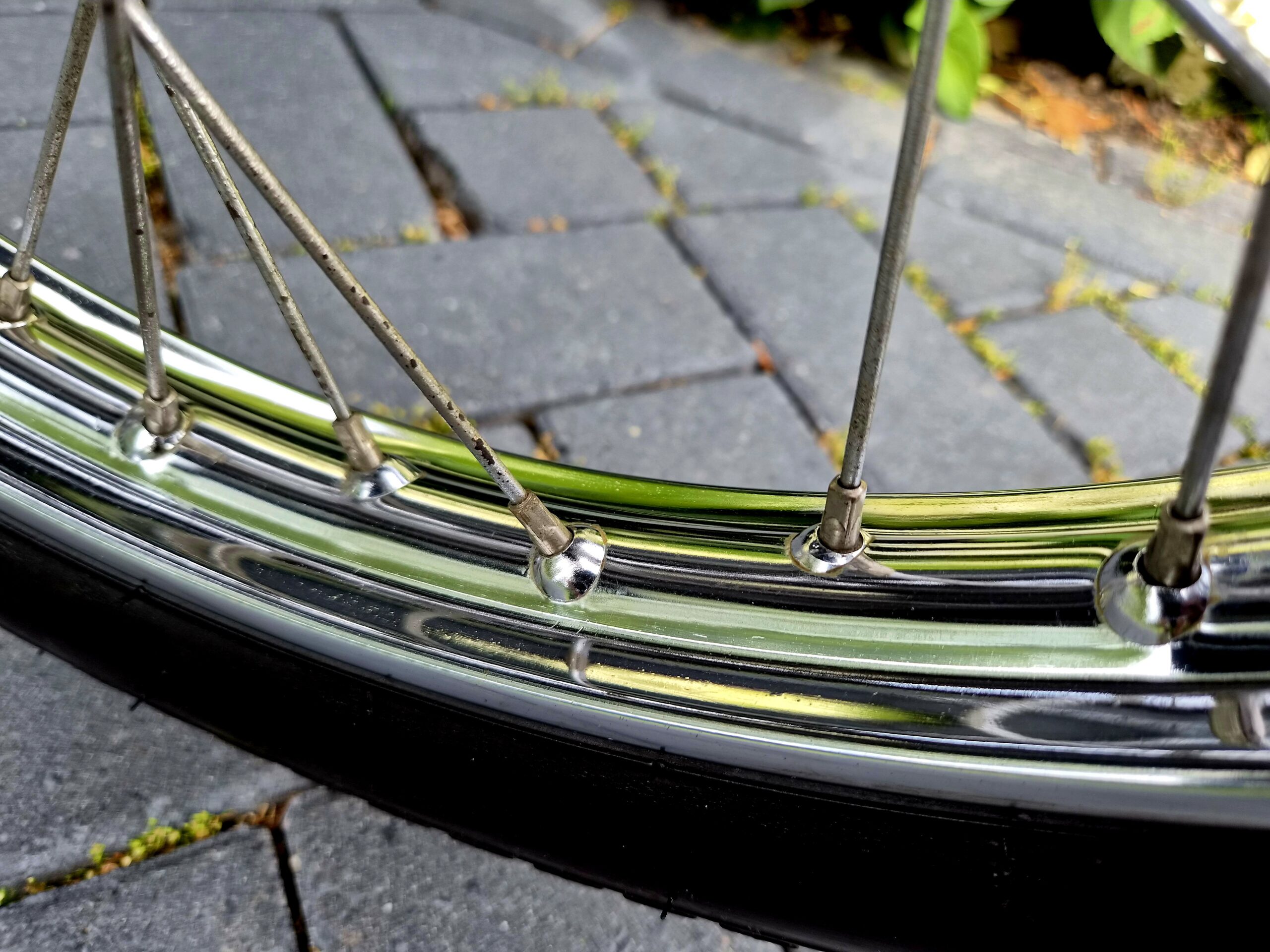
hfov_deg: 73.9
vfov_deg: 58.9
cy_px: 476
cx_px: 635
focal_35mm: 23
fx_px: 844
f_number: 1.8
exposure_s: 1/370
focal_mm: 5.4
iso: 50
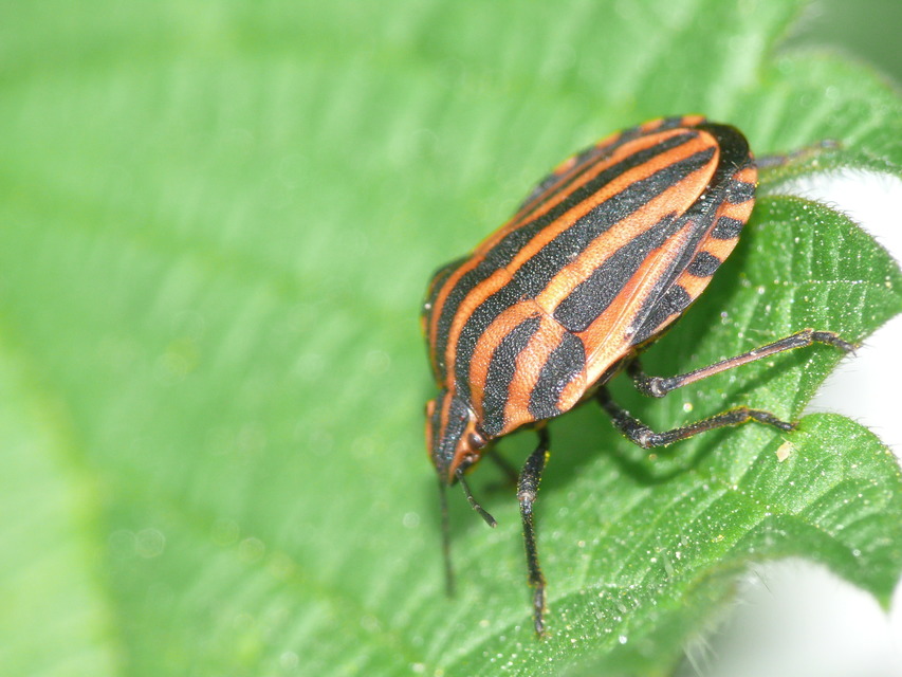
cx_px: 451
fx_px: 10946
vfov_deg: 3.5
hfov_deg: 4.7
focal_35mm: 420
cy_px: 338
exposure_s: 1/30
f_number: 8
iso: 200
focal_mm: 88.8
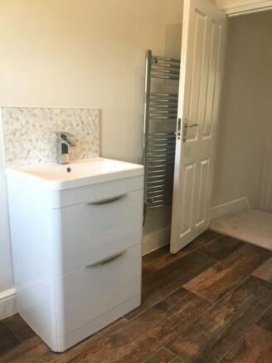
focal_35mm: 29
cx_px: 136
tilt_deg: -12.3
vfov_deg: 61.6
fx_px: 304
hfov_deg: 48.2
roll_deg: -1.5
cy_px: 182
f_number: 2.2
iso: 32
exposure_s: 1/33
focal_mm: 4.15
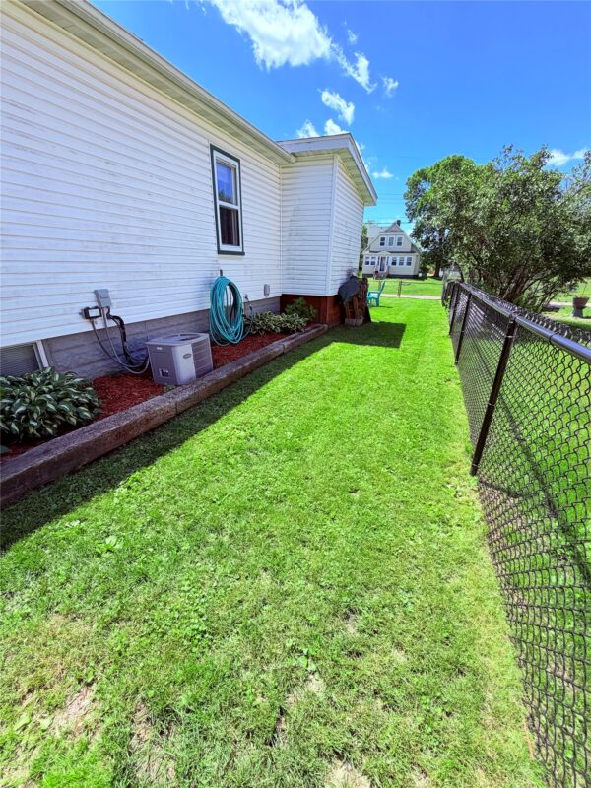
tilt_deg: -21.5
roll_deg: -1.1
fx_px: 319
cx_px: 296
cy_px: 394
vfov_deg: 102.1
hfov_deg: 85.7
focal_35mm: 14
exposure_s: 1/770
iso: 40
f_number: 2.2
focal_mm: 2.22
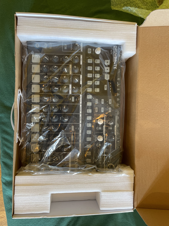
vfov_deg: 67.3
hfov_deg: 53.1
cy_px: 113
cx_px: 84
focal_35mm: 26
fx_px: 169
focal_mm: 4.2
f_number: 1.6
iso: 160
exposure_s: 1/50
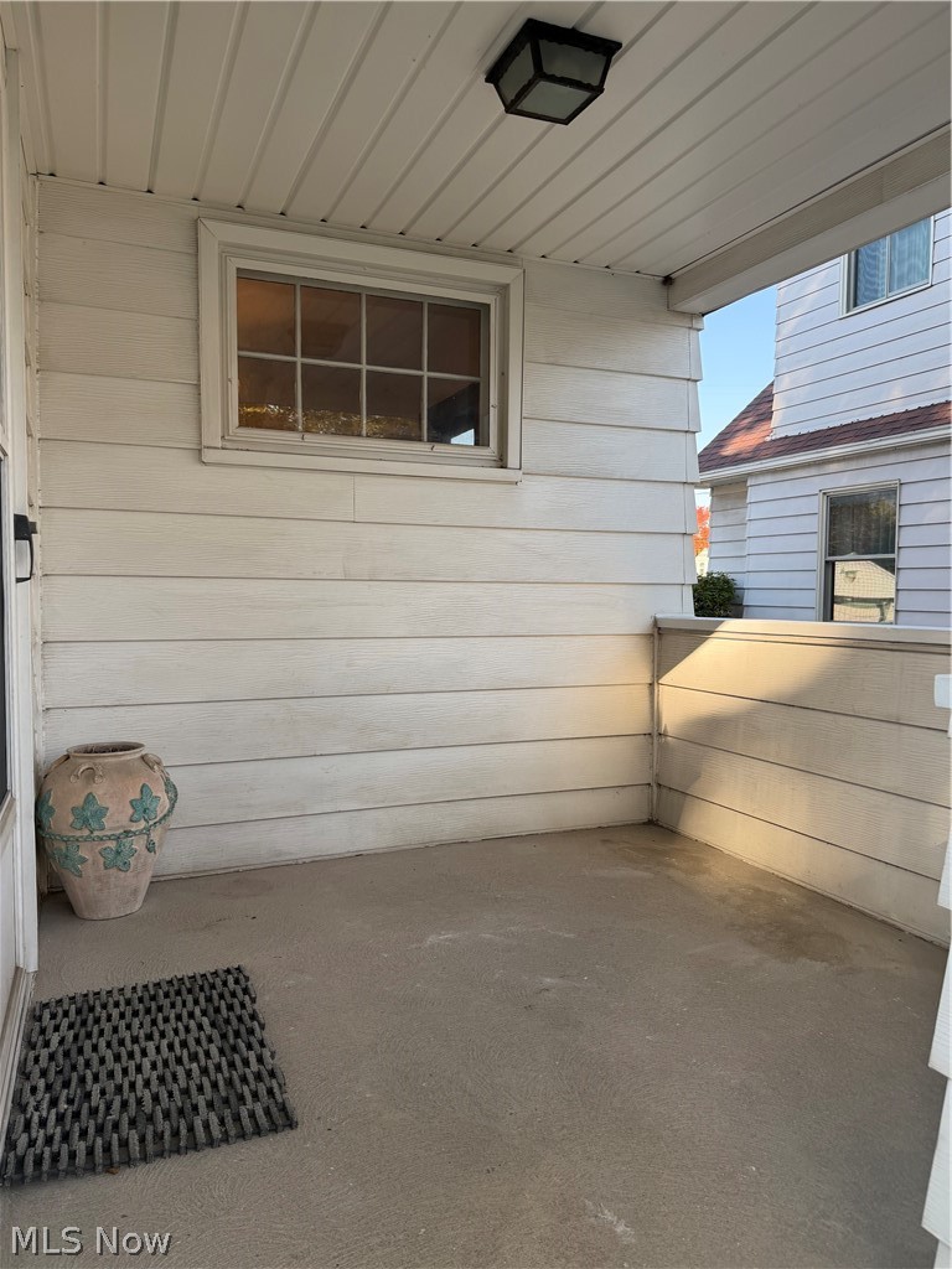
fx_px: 880
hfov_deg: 56.8
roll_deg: -0.7
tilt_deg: -4.7
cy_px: 634
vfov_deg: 71.6
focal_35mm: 24
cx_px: 476
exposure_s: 1/728
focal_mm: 6.76
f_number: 1.78
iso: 100
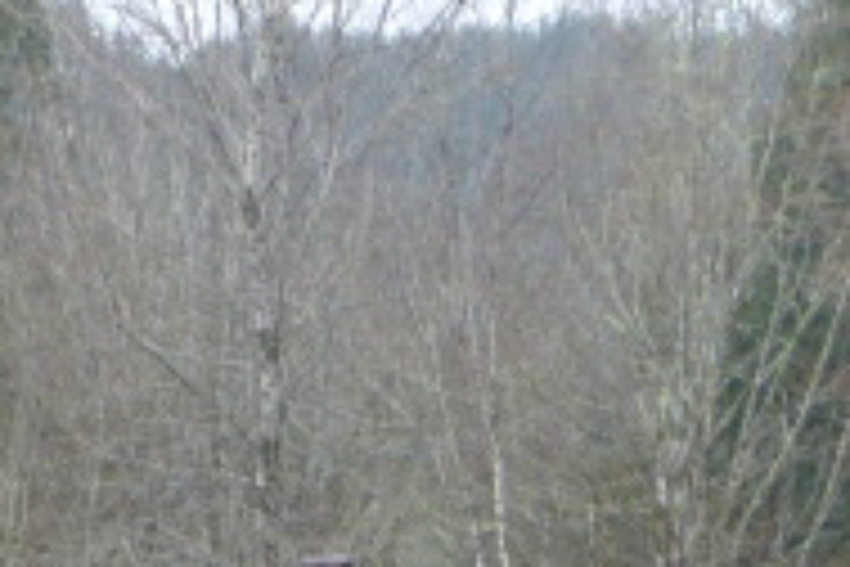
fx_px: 6233
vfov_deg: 5.2
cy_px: 819
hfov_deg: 7.8
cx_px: 832
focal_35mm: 264
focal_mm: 13.3
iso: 160
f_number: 5
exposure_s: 1/60
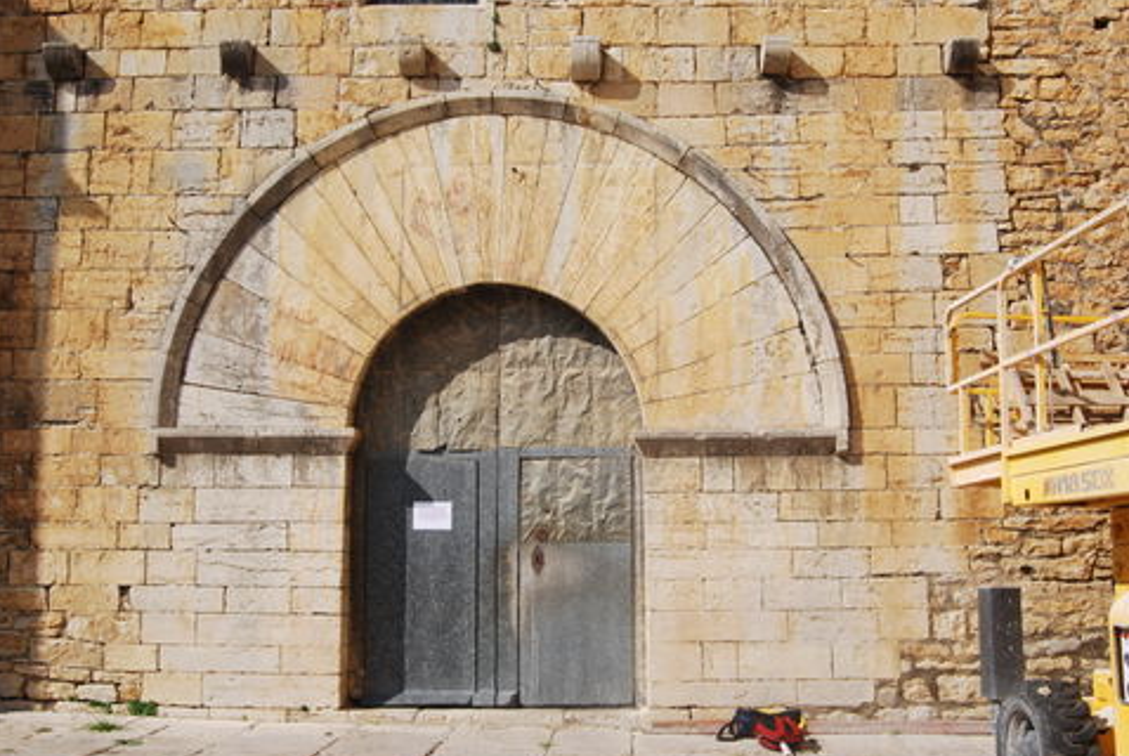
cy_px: 385
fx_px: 1256
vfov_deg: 33.5
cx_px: 555
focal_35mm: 40
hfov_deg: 48.4
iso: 100
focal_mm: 26
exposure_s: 1/250
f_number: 8
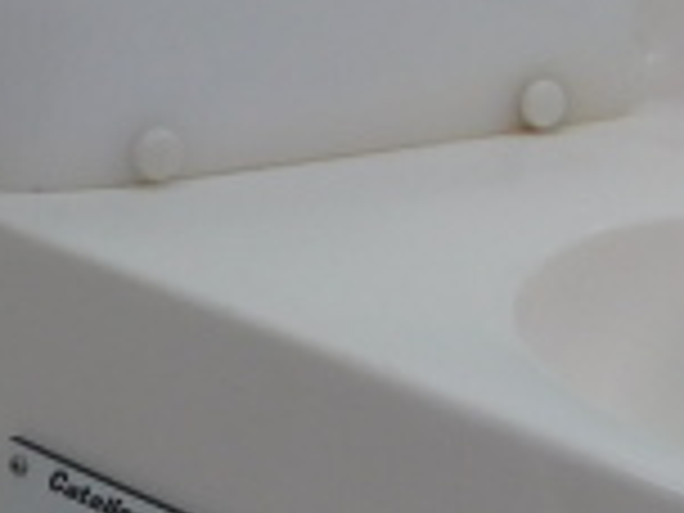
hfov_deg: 10.3
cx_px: 40
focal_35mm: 190
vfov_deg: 7.8
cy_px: 464
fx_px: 3754
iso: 125
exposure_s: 1/40
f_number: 3.5
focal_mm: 6.3
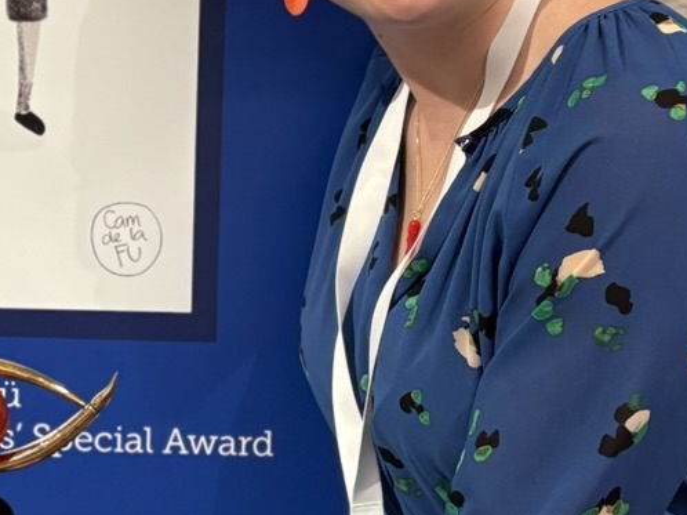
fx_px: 2123
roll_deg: +0.8
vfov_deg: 13.8
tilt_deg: -3.5
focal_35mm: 107
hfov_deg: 16.9
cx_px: -298
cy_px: 124
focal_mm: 5.96
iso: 160
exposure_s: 1/50
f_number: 1.6
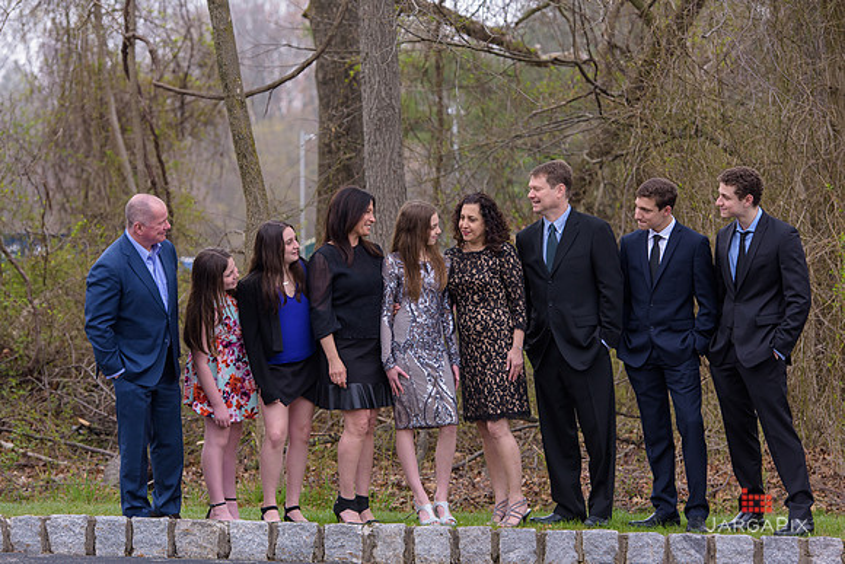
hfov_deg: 16.4
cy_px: 282
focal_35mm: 125
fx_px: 2935
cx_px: 422
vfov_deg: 11.0
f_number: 5
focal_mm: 125
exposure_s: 1/500
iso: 400
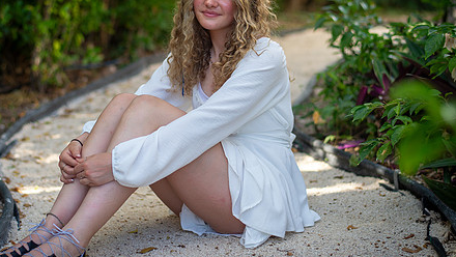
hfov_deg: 26.5
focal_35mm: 80
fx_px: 968
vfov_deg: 15.1
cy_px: 91
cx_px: 181
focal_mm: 58
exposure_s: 1/640
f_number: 2.2
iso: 400
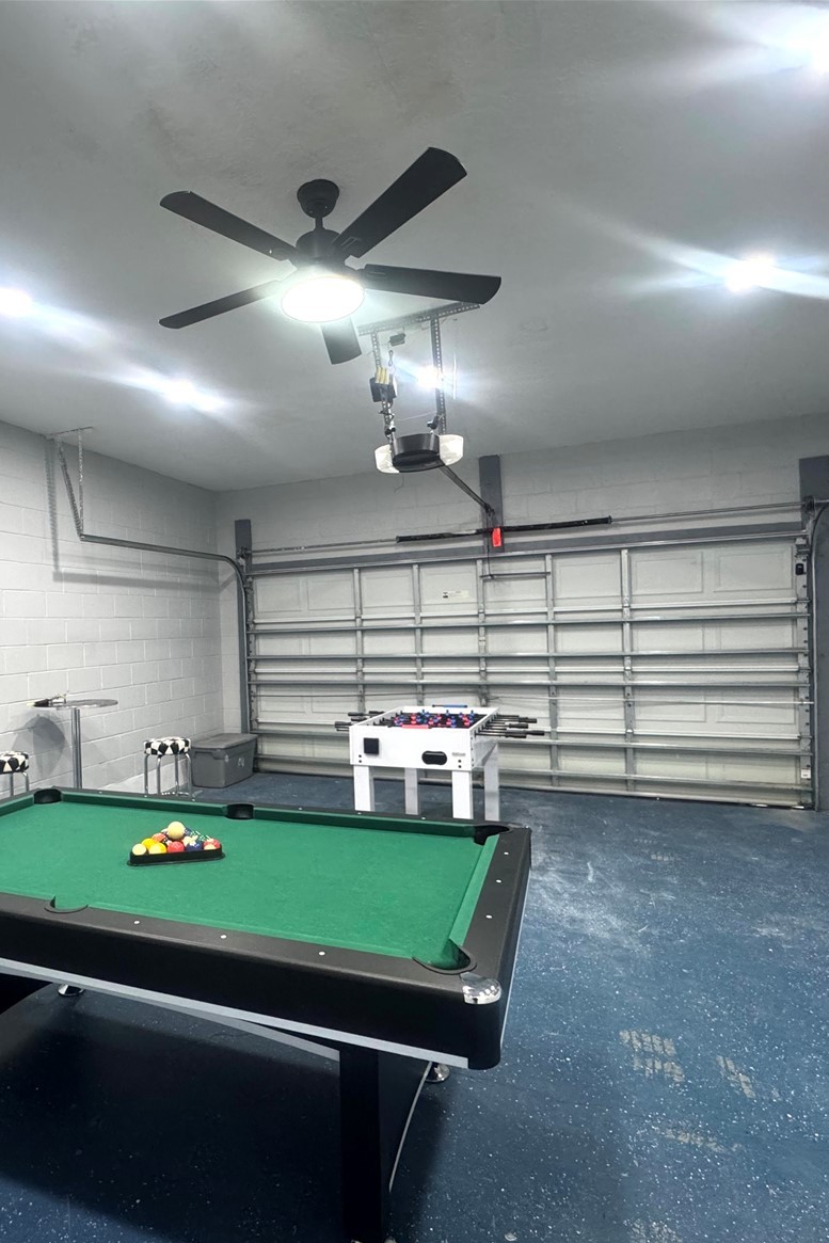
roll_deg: +1.9
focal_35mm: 20
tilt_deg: -1.6
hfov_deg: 60.4
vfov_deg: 84.0
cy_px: 639
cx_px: 273
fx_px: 691
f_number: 2.2
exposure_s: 1/60
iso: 320
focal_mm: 2.22
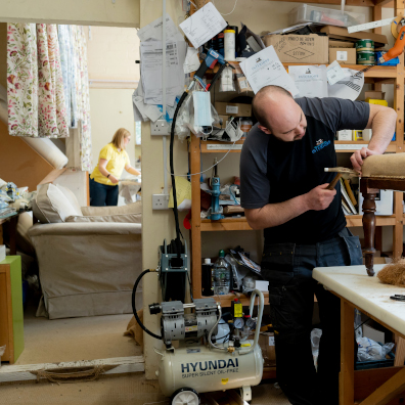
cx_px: 299
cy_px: 202
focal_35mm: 45
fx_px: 596
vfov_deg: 37.6
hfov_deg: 36.8
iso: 1250
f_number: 4.5
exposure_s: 1/320
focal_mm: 35
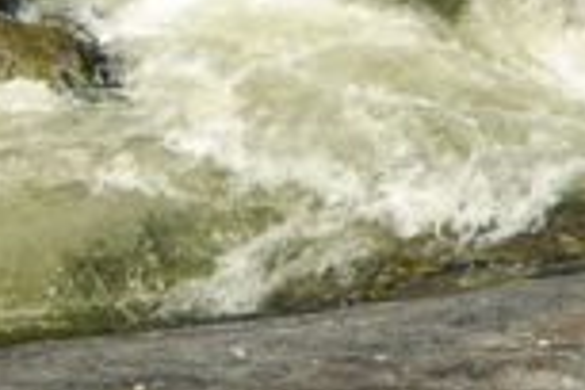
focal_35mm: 73
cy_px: -275
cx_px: 899
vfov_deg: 16.2
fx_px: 1186
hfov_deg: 22.3
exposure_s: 1/320
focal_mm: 14
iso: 200
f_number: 10
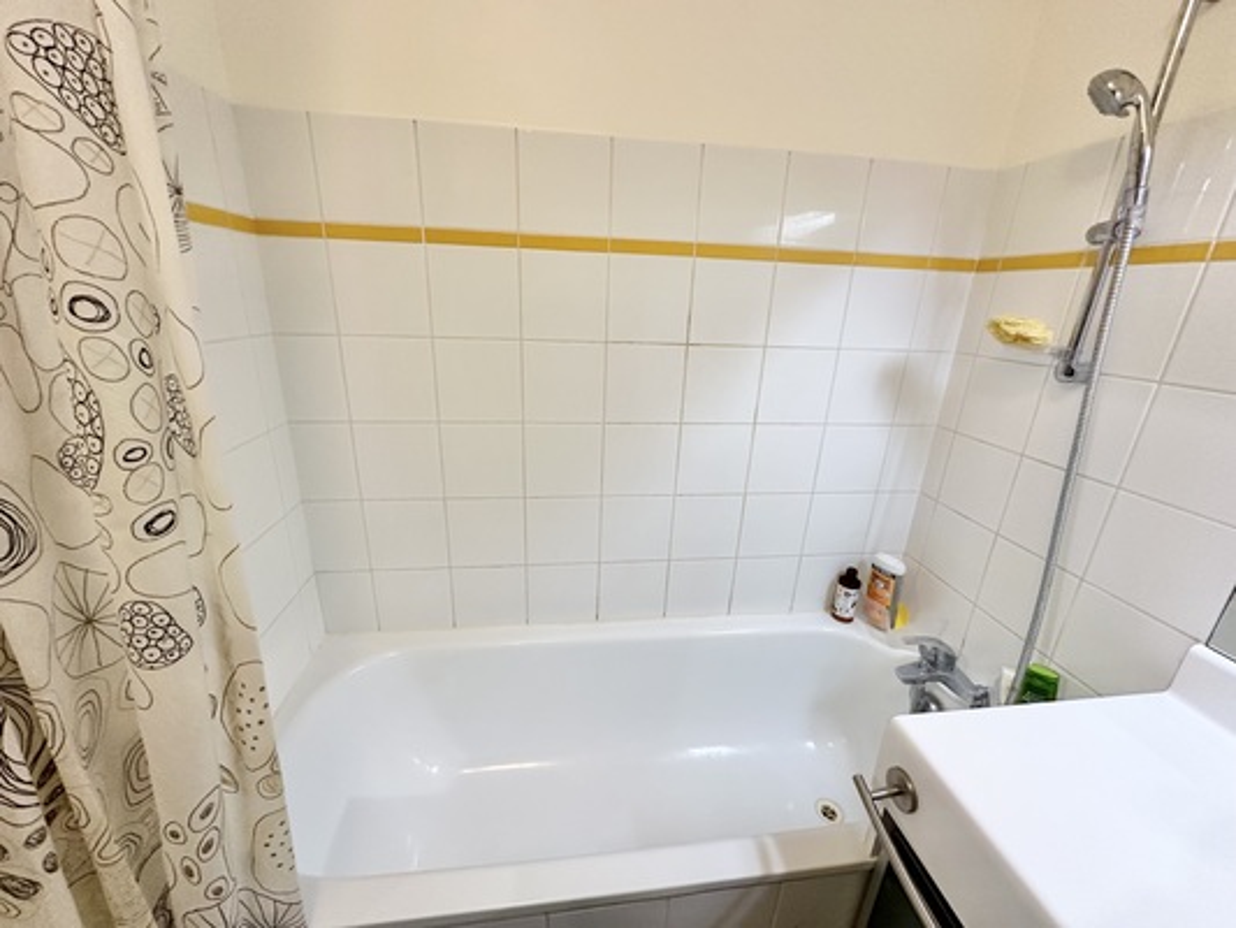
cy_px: 464
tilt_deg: -17.9
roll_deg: -2.3
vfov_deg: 85.7
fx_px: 500
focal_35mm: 14
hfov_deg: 102.1
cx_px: 618
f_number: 2.2
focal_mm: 2.22
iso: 200
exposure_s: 1/100
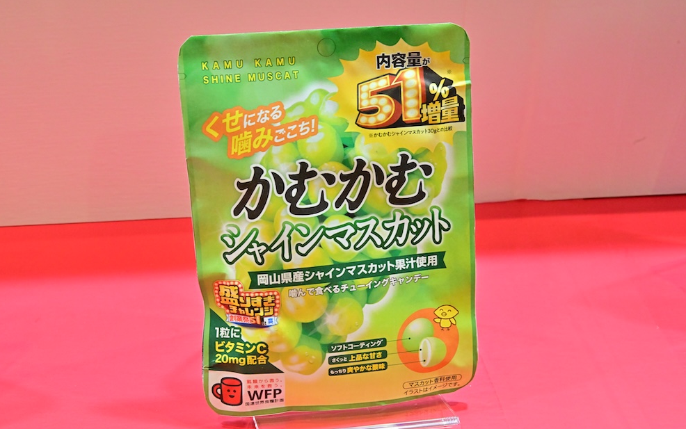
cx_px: 342
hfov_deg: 33.0
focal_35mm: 62
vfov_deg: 21.0
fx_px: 1160
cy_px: 228
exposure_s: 1/100
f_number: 14
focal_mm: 60
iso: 4000
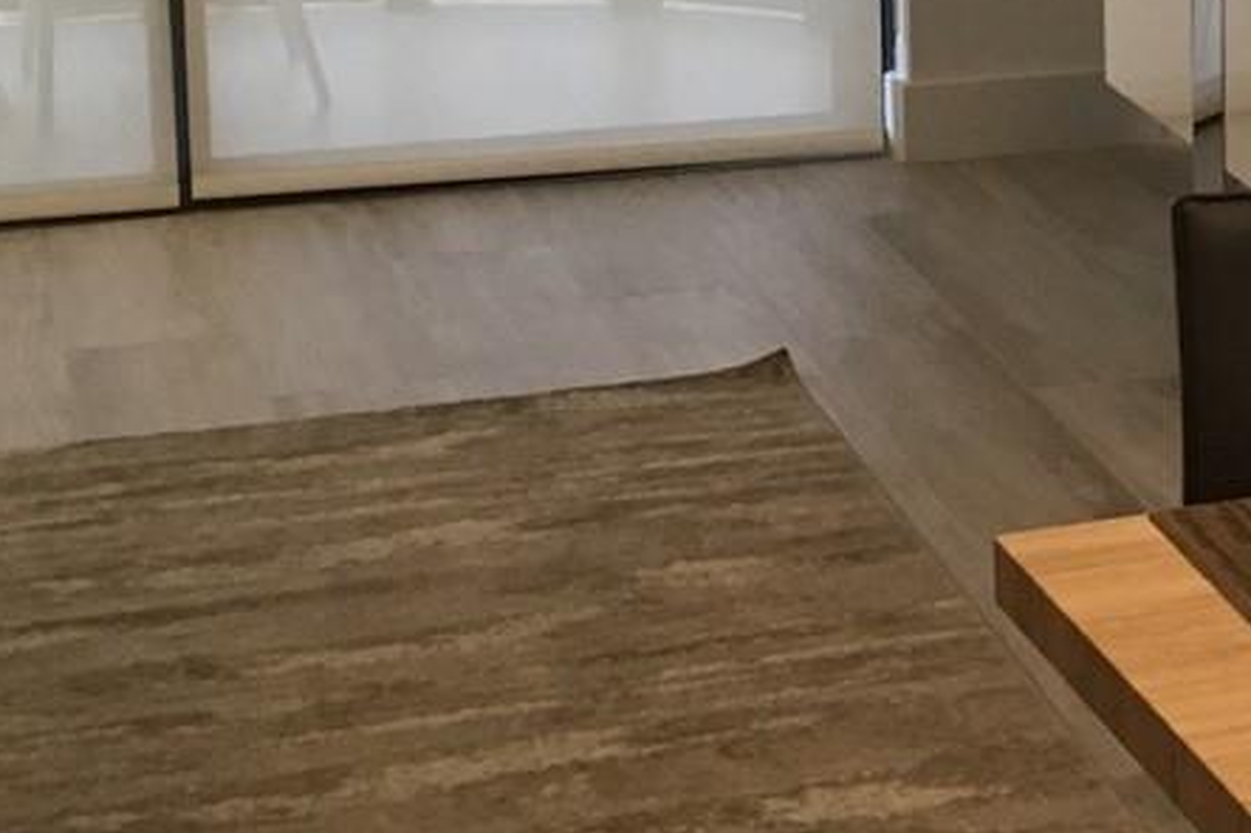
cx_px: 1432
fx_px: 3786
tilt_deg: -12.2
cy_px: -42
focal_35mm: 109
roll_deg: -0.7
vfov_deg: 12.4
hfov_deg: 18.0
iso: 125
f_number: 2.2
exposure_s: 1/30
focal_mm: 4.15
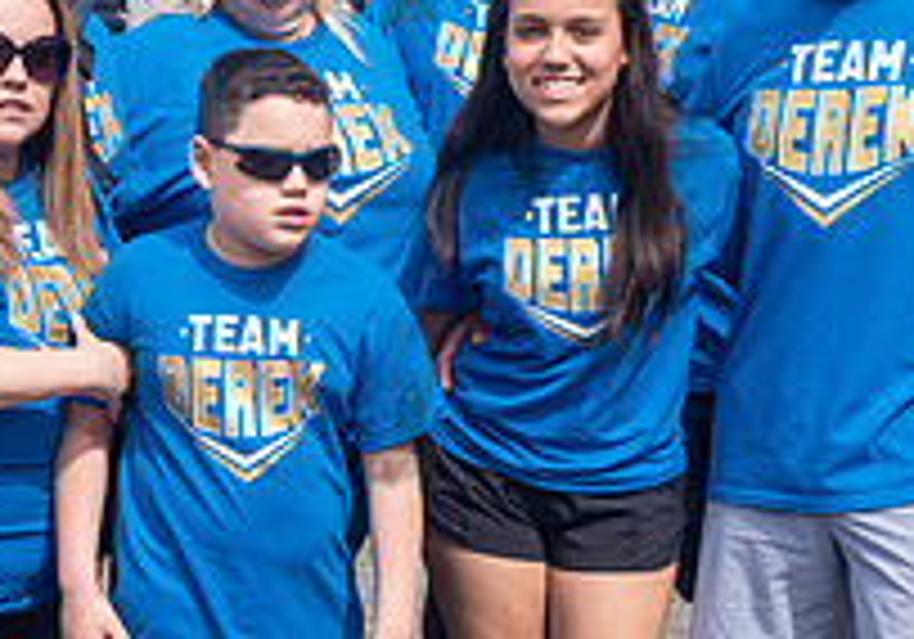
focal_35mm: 113
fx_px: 2913
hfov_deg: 17.8
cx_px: 399
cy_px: 320
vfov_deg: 12.5
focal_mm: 35
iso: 200
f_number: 4
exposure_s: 1/1250
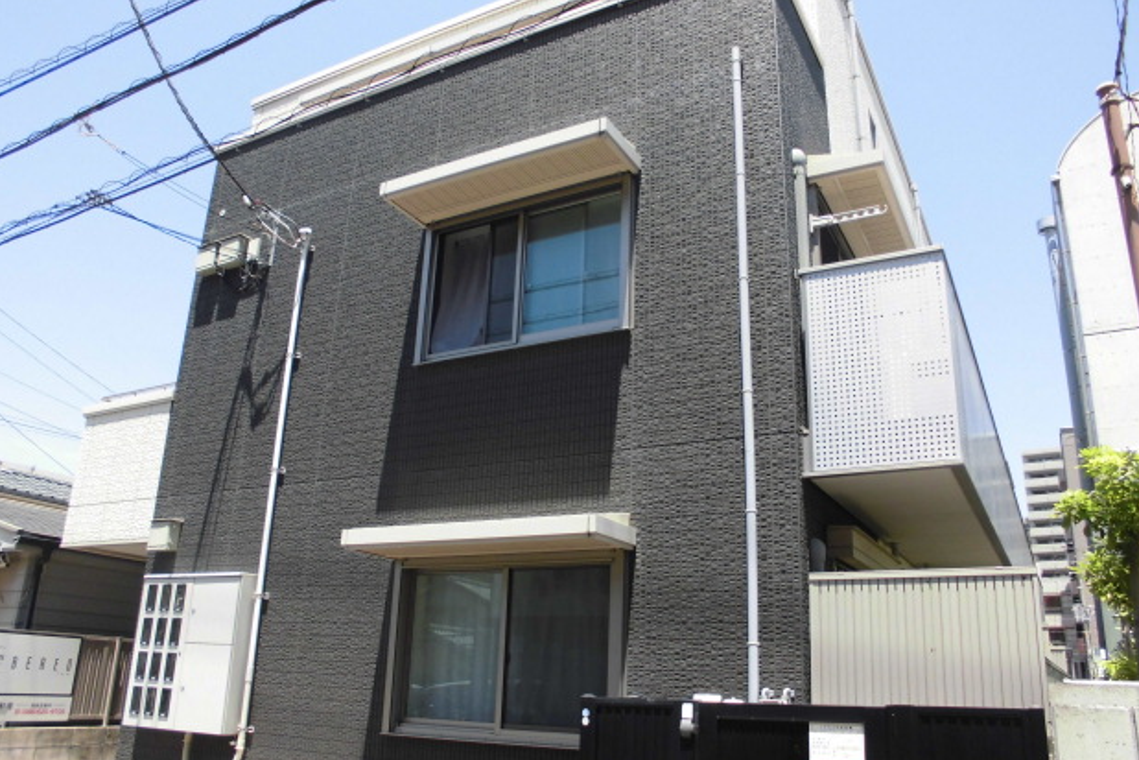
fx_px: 886
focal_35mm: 28
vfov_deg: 46.4
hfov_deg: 65.5
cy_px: 411
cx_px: 582
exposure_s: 1/250
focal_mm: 4.6
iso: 100
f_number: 3.5
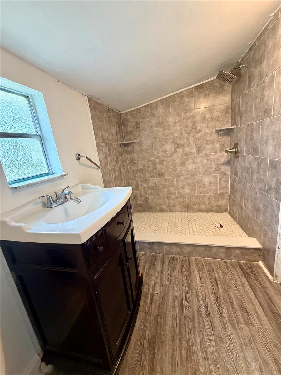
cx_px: 140
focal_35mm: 14
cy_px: 188
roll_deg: +7.2
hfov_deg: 85.7
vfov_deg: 102.1
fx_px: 152
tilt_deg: -14.0
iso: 320
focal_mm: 2.22
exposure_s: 1/64
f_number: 2.2
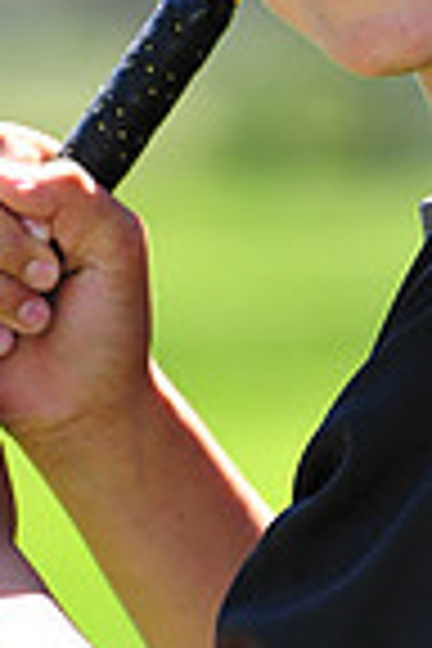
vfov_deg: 2.6
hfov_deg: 1.7
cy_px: -266
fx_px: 14507
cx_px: 297
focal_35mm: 806
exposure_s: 1/320
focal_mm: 200
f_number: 5.6
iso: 200
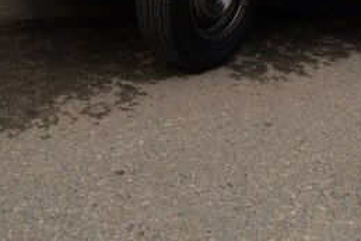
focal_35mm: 58
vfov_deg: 20.7
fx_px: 582
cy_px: -95
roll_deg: -3.2
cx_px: 192
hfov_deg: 34.5
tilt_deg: -11.7
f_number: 2.2
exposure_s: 1/50
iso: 50
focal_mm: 4.15
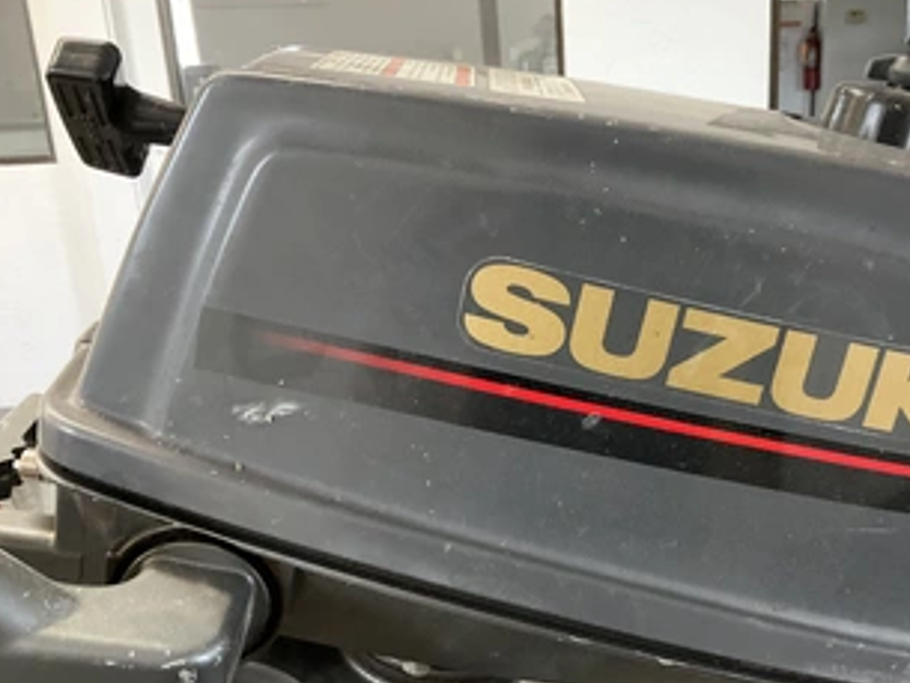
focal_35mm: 38
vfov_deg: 37.7
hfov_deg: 48.4
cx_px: 582
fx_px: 999
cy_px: 379
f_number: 1.8
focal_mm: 3
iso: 320
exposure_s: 1/40
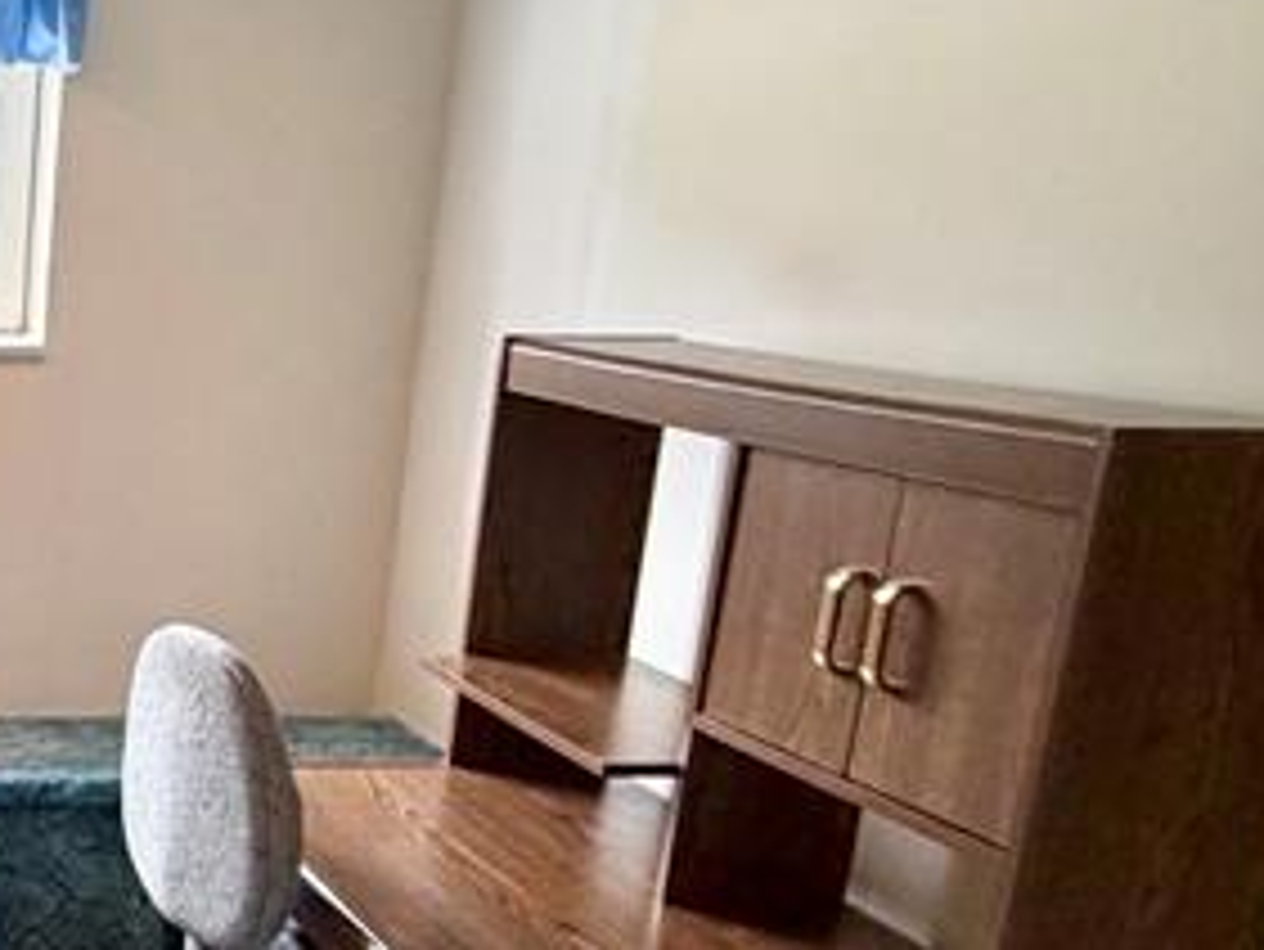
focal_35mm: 51
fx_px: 1863
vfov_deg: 28.1
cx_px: -351
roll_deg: +0.2
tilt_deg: -16.7
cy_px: 743
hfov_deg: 30.3
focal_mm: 2.22
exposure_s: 1/60
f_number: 2.2
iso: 250
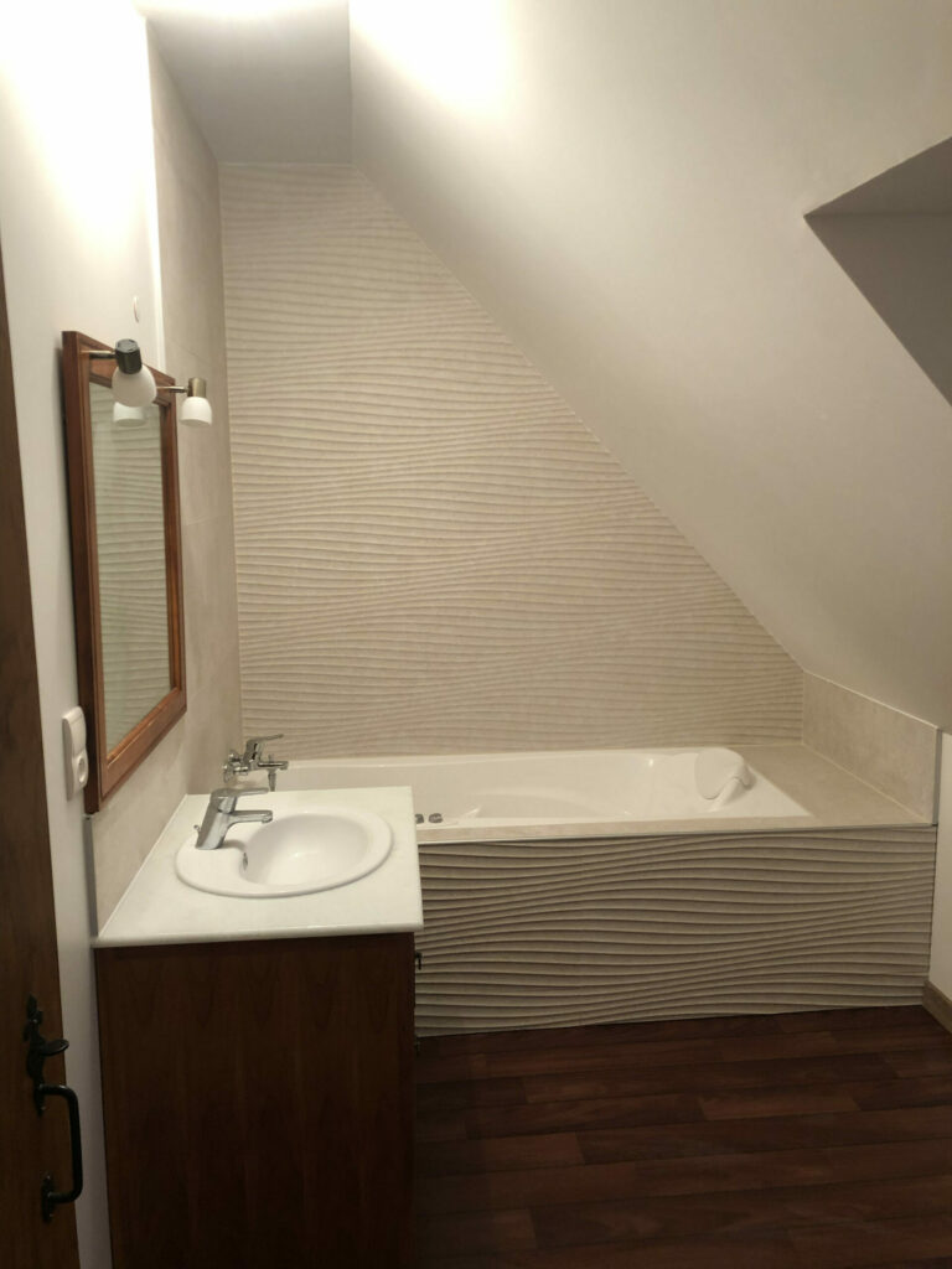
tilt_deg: -7.9
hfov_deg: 49.7
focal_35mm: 28
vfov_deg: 63.4
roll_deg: +0.1
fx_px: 1027
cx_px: 476
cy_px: 634
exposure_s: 1/17
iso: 64
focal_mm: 4
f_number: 1.8
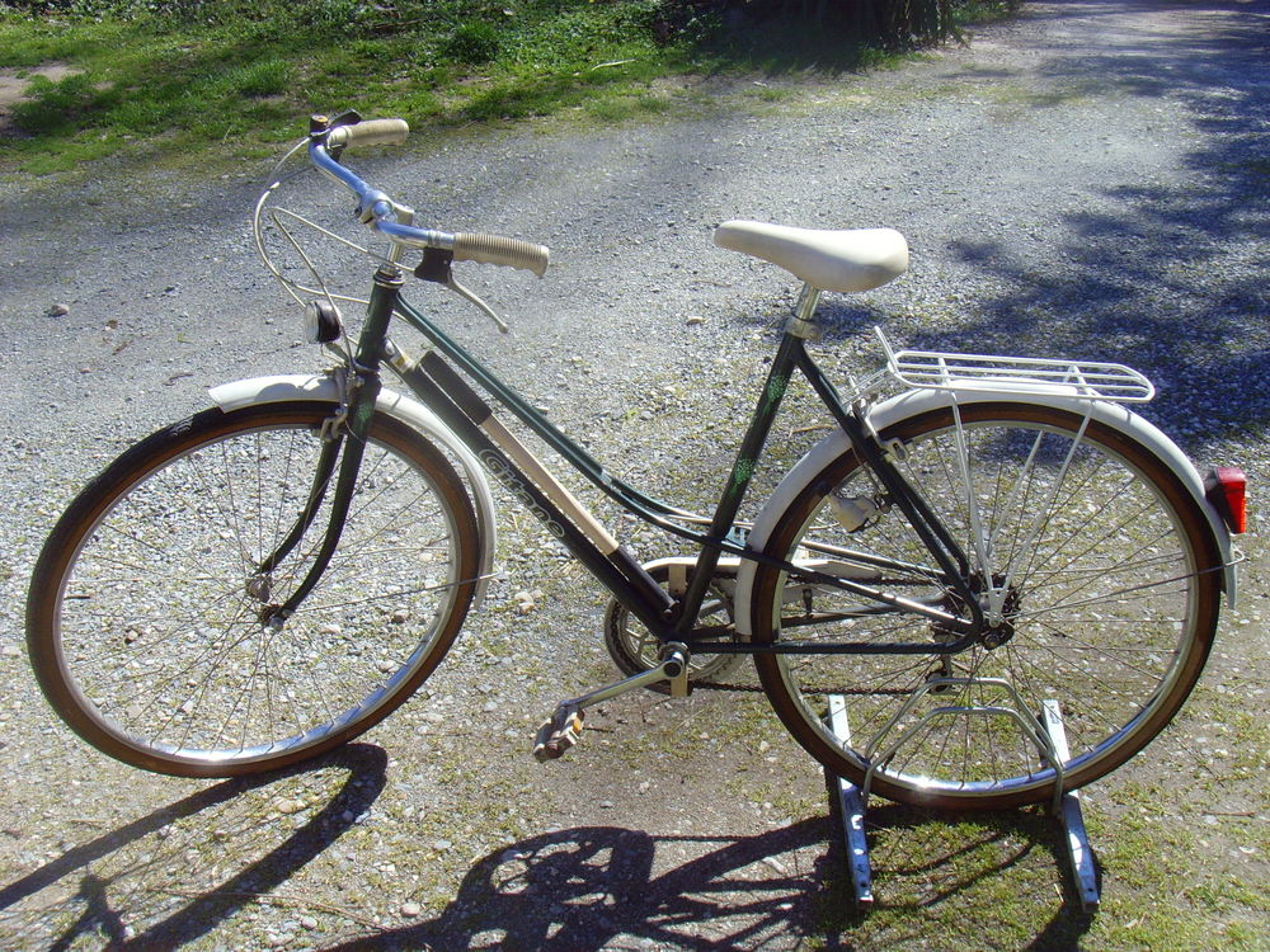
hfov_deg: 47.9
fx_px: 1431
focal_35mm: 39
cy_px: 476
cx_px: 635
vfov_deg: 36.8
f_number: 6.3
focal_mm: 6.6
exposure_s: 1/180
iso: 80
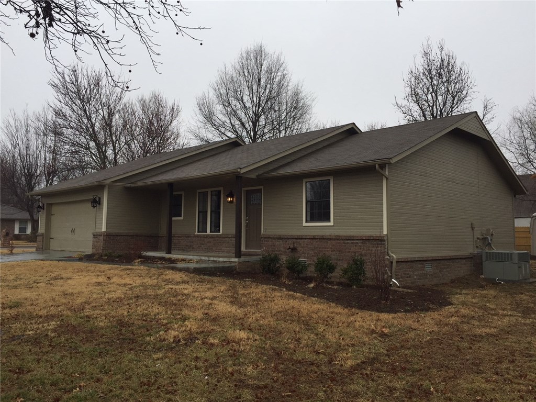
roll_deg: -0.6
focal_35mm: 29
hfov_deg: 61.7
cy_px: 201
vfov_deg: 48.2
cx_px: 268
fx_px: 449
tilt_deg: +5.2
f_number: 2.2
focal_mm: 4.15
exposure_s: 1/694
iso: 32
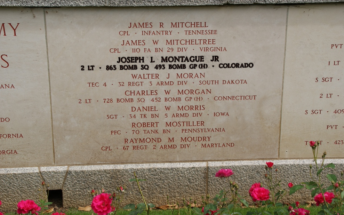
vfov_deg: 23.8
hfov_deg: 37.2
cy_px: 109
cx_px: 172
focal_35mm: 55
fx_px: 511
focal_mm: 35
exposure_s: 1/125
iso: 100
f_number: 13
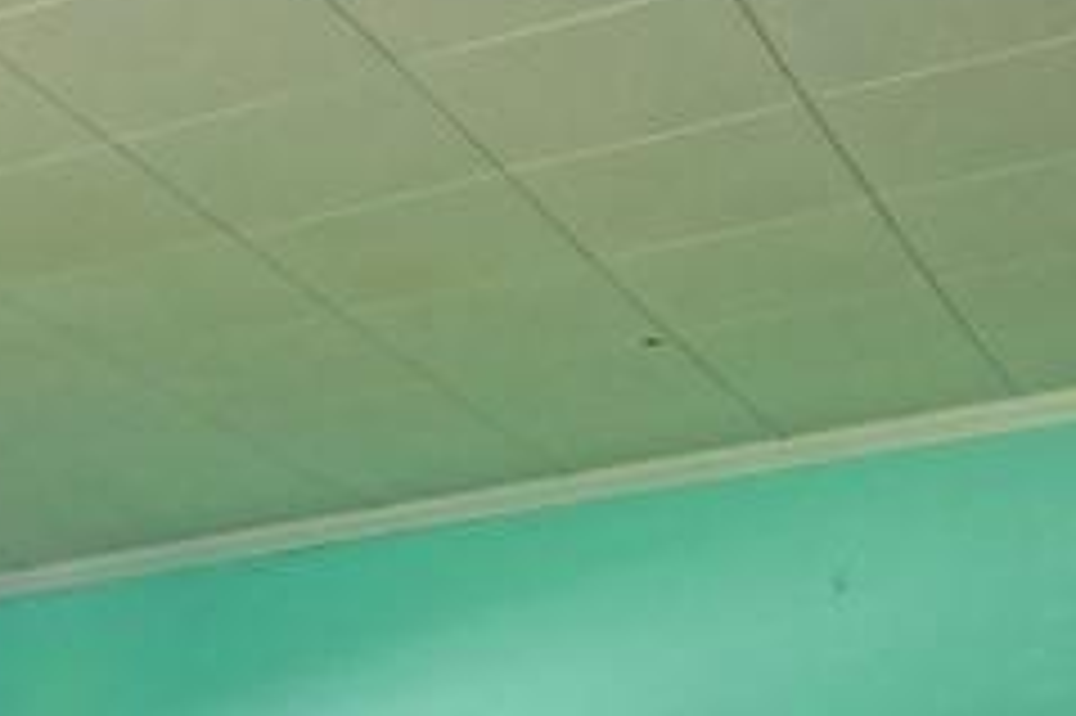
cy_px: 1171
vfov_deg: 14.2
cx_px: -225
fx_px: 2628
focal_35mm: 88
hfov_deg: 21.4
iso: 1400
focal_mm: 14
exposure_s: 1/60
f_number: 4
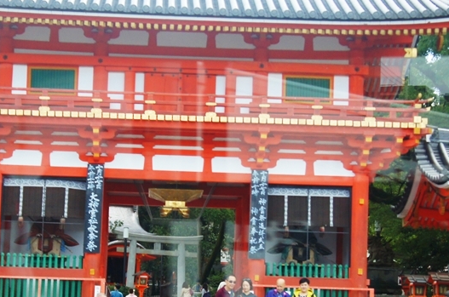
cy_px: 237
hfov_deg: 20.5
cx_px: 144
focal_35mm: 99
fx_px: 1234
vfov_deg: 13.7
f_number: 4
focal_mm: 29
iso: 500
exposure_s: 1/250
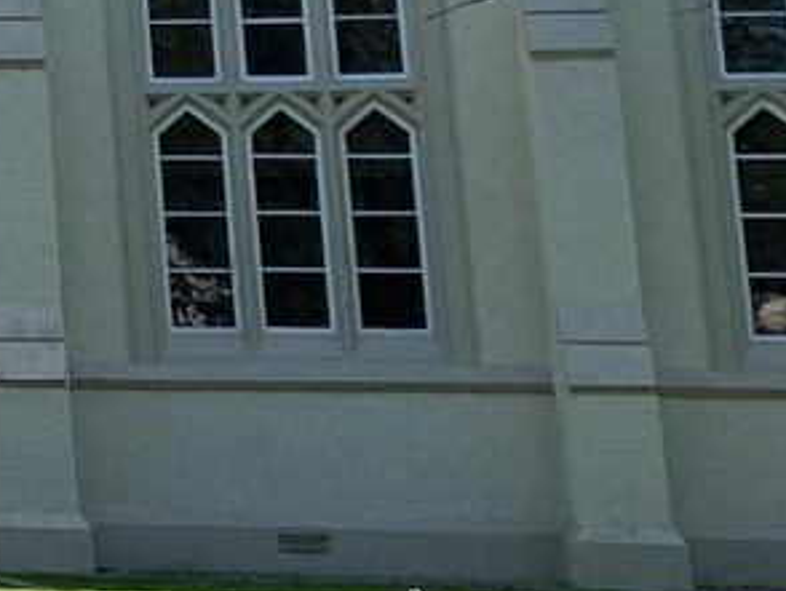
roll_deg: -1.0
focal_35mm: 178
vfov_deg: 8.0
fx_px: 4045
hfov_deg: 9.0
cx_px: -1583
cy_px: -495
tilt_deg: +11.4
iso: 25
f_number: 1.8
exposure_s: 1/1163
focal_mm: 4.25
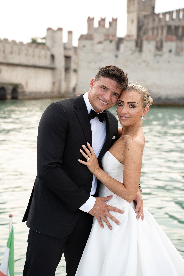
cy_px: 138
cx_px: 92
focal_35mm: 74
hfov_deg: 18.4
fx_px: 567
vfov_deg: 27.3
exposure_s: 1/800
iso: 500
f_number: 4
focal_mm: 74
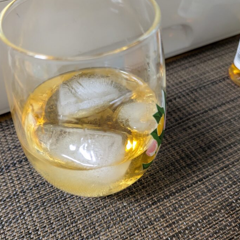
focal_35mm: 33
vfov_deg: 49.7
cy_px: 115
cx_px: 107
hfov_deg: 49.7
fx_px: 259
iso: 686
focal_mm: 5.43
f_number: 1.89
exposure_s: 1/50
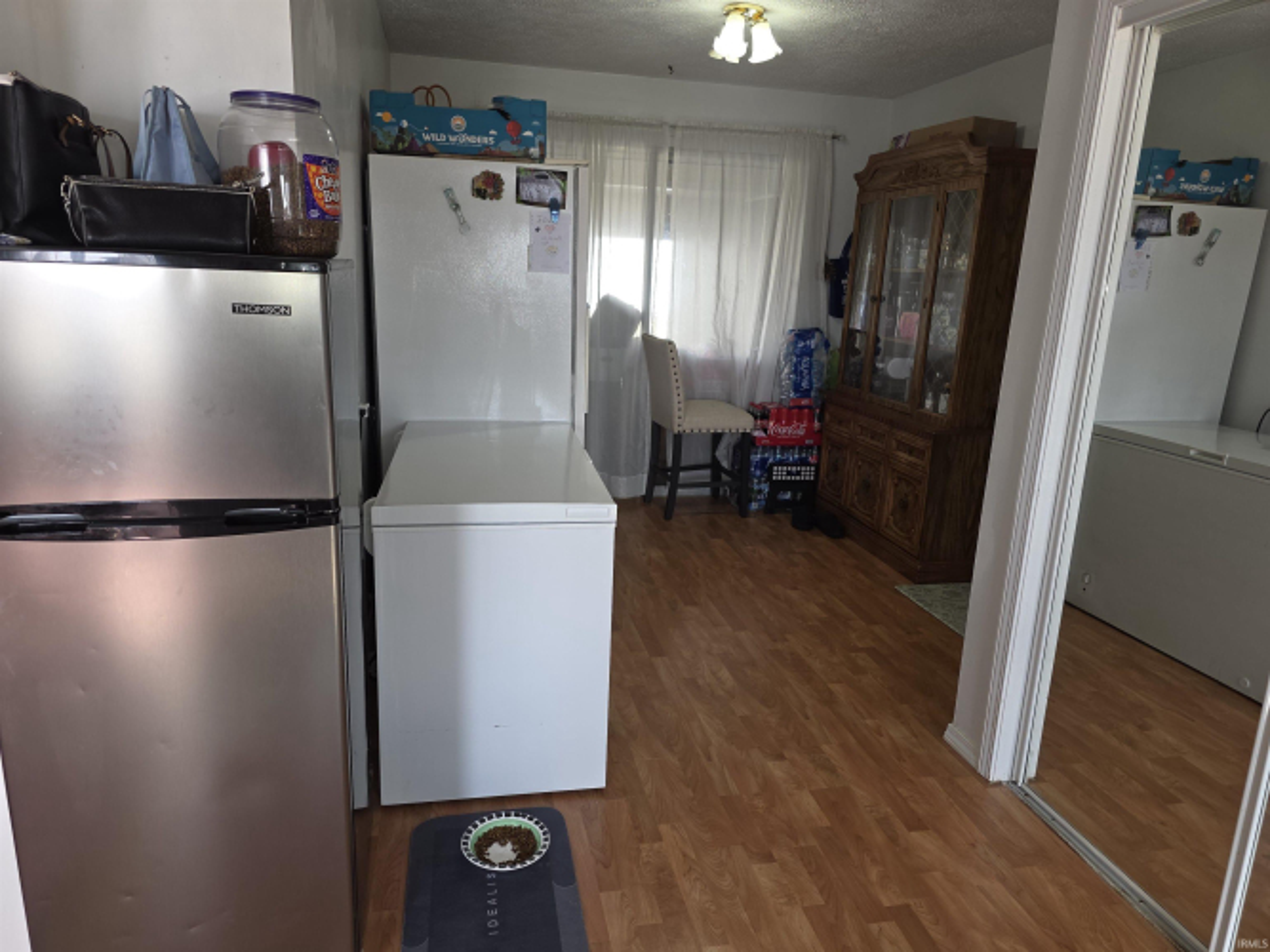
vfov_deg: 58.9
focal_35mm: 23
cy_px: 476
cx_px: 635
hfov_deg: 73.9
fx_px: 844
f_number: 1.7
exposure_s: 1/60
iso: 32
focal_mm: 6.3
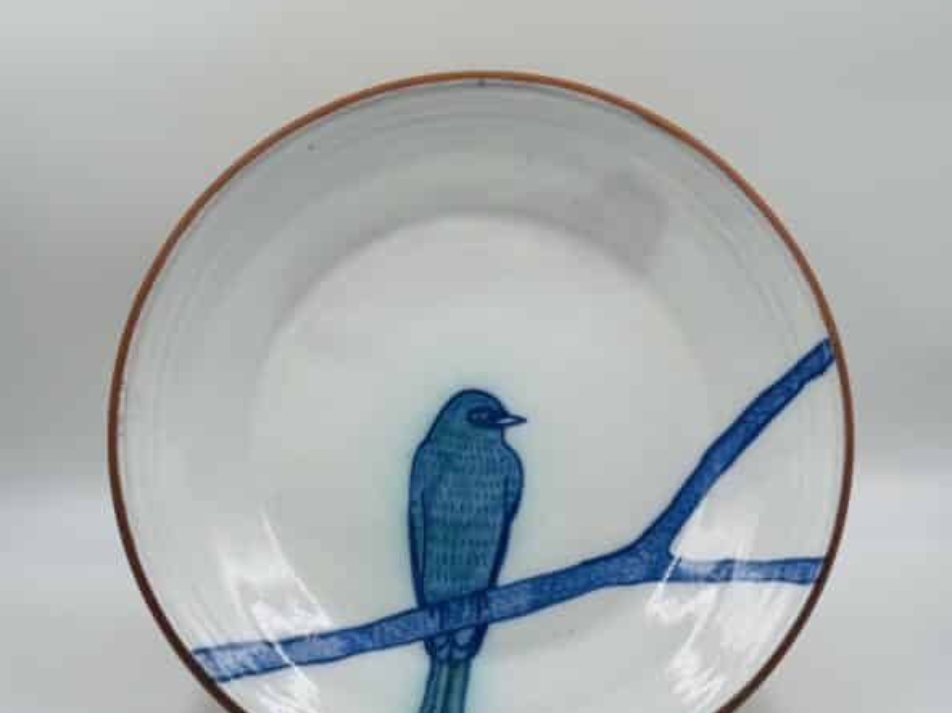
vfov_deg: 22.6
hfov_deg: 29.8
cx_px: 482
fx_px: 1787
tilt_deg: -22.0
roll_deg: -0.4
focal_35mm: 65
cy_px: 423
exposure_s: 1/719
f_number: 1.78
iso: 64
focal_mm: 6.86
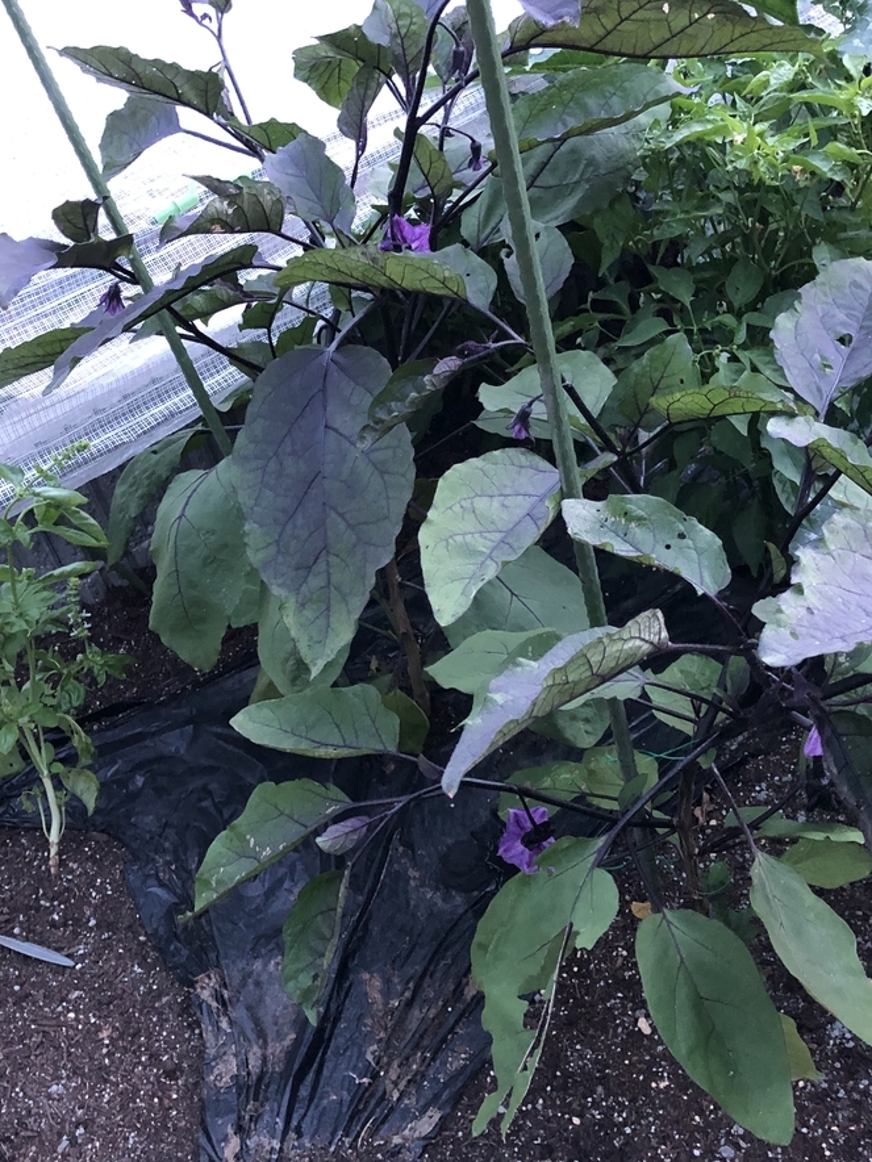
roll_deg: +14.6
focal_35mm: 38
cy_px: 578
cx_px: 435
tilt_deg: -40.9
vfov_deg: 49.0
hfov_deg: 37.7
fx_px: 1276
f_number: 1.8
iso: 100
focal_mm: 3.99
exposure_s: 1/5
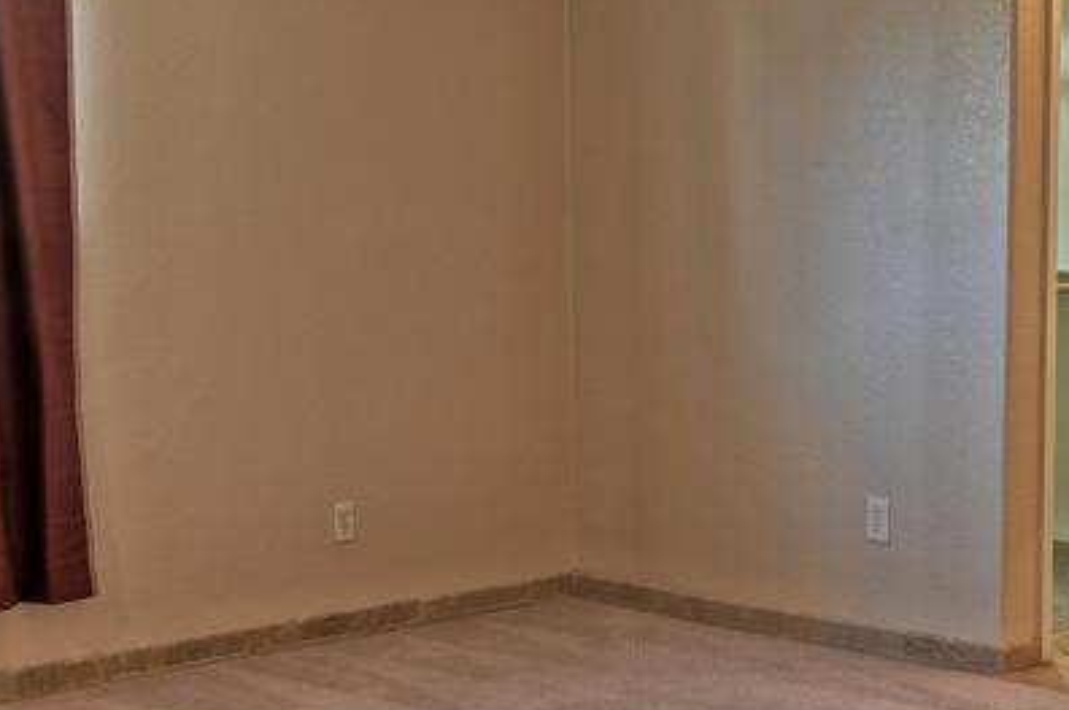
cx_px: 586
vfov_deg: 19.3
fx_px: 2076
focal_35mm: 70
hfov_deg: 28.9
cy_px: 485
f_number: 9
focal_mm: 24
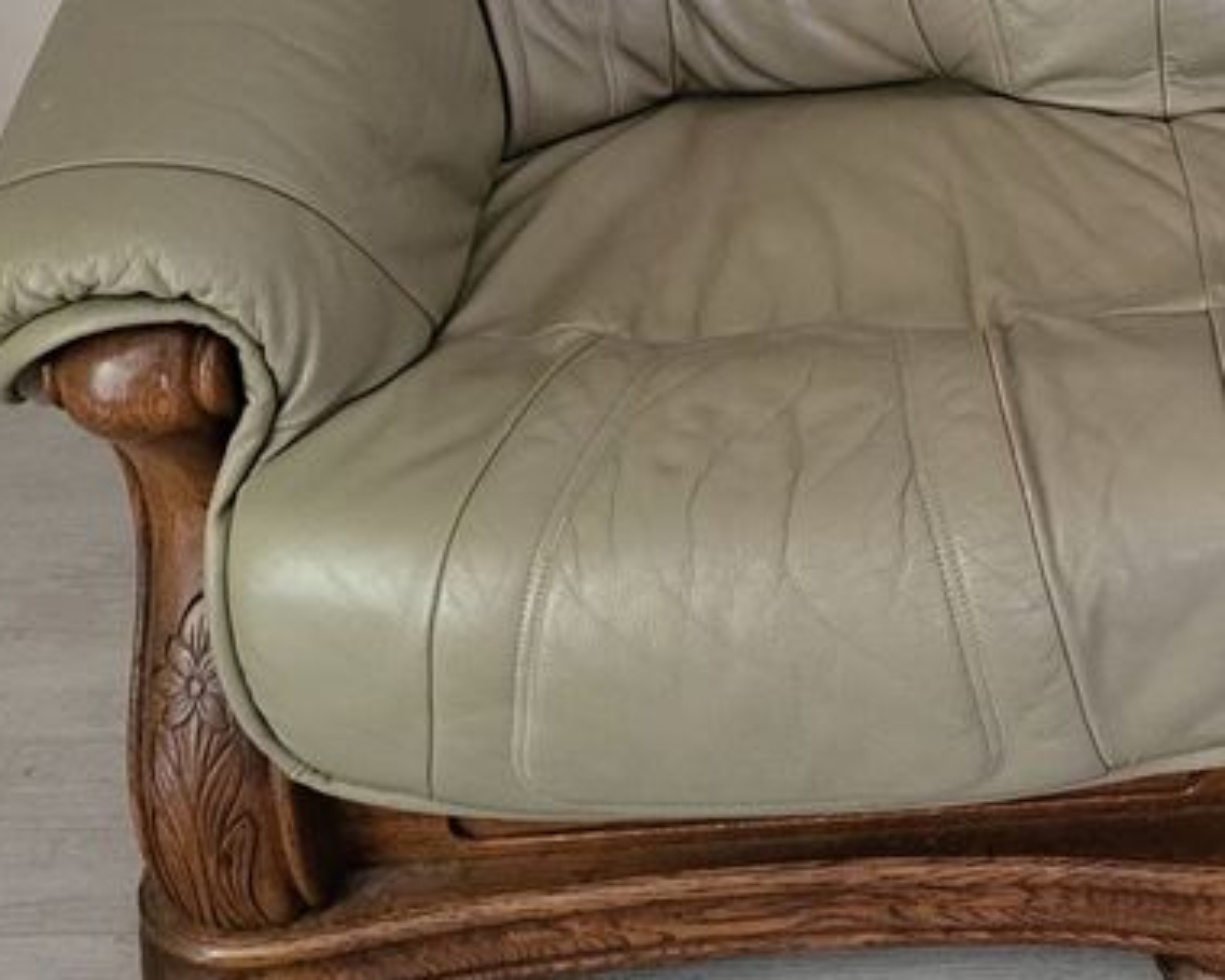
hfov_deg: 27.4
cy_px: 49
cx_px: 1083
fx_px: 2428
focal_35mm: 67
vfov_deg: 22.1
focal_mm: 5.4
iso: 640
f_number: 1.8
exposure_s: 1/25
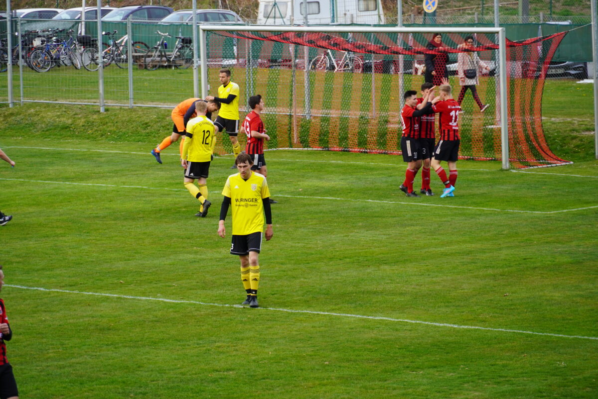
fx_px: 3366
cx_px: 299
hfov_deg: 10.2
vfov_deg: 6.8
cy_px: 200
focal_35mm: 202
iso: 400
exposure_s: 1/250
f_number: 5.6
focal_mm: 135
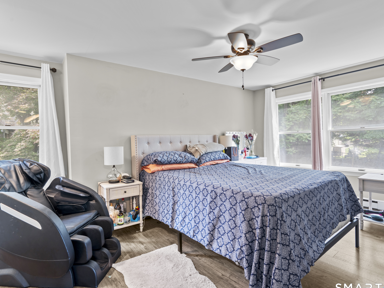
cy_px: 146
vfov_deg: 71.6
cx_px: 178
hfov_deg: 87.6
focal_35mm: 18
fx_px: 200
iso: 200
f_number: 9
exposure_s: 1.6
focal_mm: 16
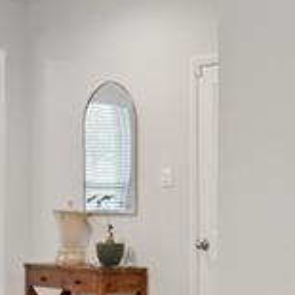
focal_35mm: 93
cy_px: 234
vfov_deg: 18.6
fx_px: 895
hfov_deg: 18.0
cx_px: 329
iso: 250
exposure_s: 1/4
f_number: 8
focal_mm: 11
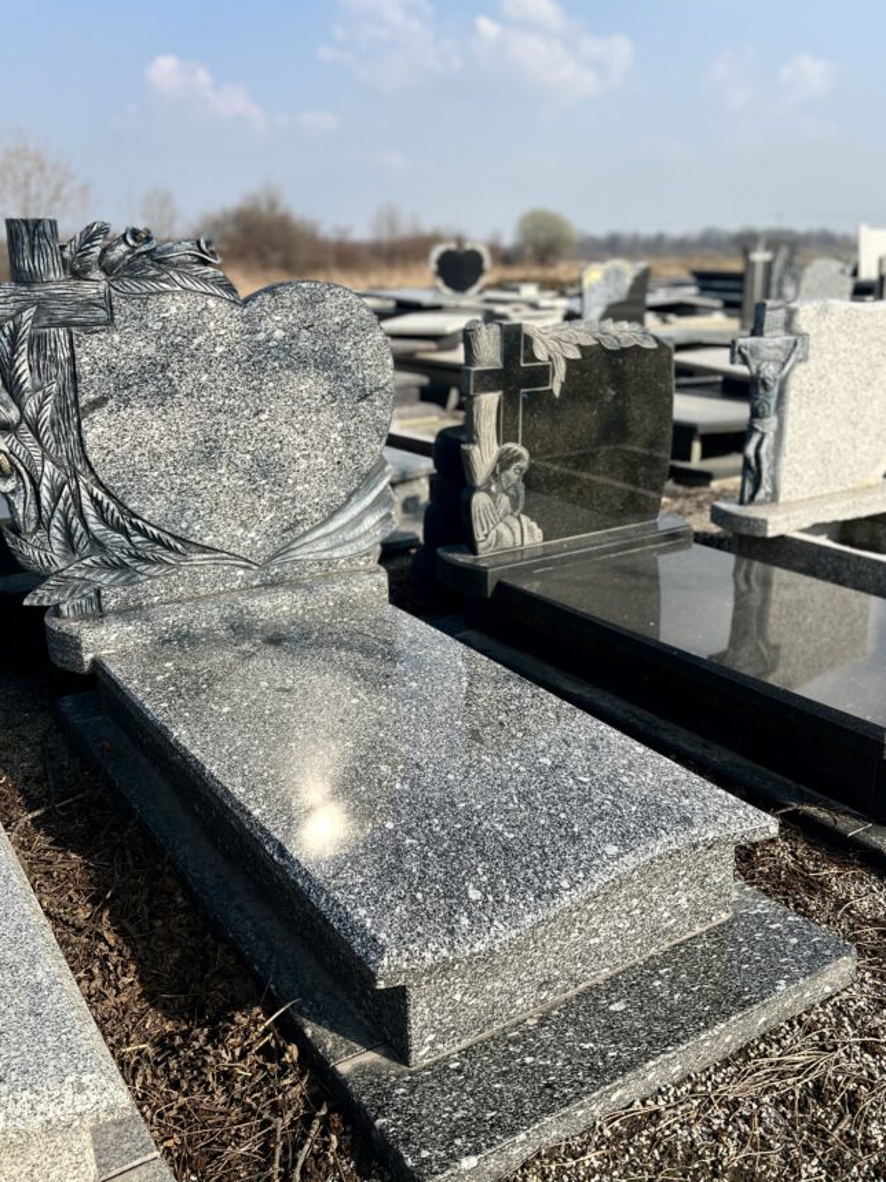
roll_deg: +1.0
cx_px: 444
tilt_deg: -18.0
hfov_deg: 45.4
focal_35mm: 31
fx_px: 1058
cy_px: 583
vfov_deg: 58.4
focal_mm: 5.7
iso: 50
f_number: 1.5
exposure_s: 1/2915
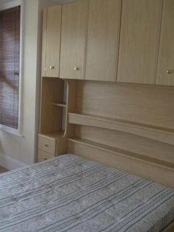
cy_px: 118
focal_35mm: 38
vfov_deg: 49.0
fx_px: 255
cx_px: 25
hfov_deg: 36.0
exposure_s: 1/30
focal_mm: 5
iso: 100
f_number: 2.8
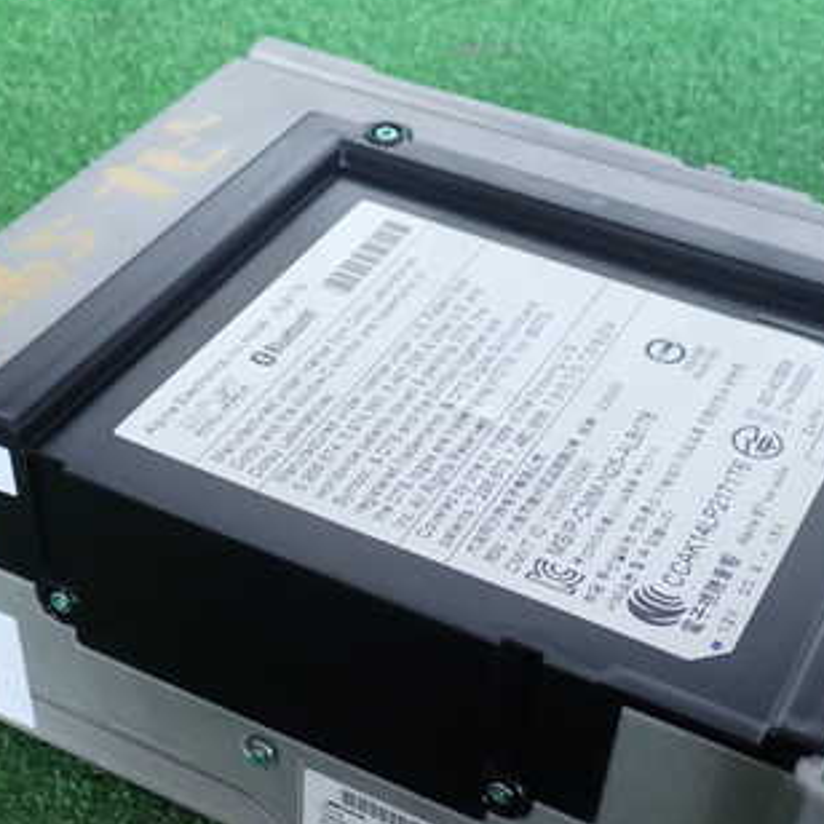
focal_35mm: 62
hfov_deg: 27.7
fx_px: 1670
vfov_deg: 27.6
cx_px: 383
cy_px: 538
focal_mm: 6.37
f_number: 2.5
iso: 200
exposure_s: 1/60
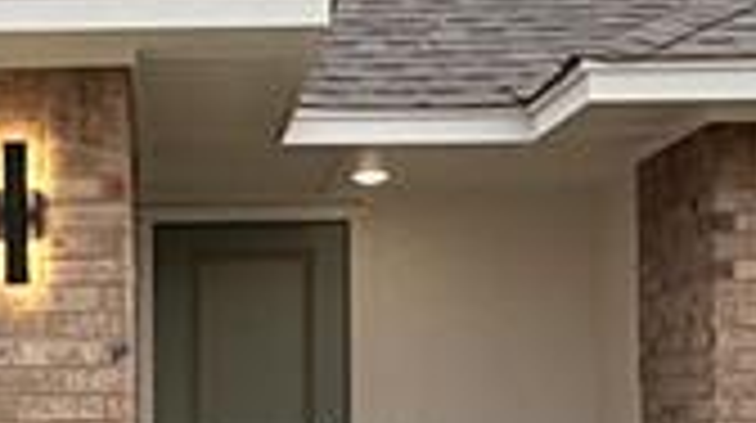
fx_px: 1862
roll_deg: +0.6
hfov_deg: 22.2
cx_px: 14
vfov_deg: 12.6
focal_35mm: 93
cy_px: 551
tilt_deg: -1.8
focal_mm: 2.22
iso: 64
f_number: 2.2
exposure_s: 1/340
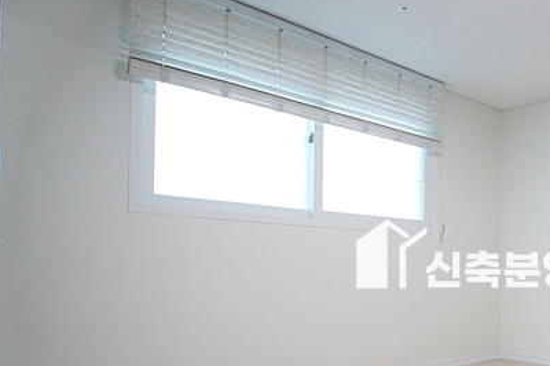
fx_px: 458
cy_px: 249
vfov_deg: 42.8
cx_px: 525
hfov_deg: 52.0
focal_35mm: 30
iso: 1600
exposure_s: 1/100
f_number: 5
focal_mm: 10
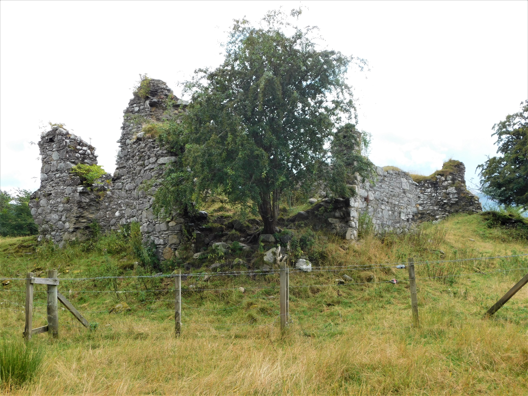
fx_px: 610
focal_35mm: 40
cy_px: 198
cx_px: 264
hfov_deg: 46.8
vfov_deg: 36.0
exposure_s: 1/500
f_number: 3.6
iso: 125
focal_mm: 7.1
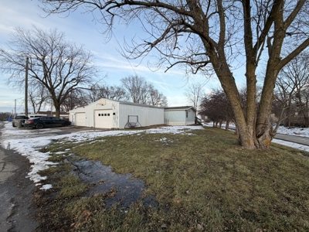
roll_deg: +0.8
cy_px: 116
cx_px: 154
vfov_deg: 85.7
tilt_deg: +0.7
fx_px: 125
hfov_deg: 102.1
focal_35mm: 14
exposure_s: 1/127
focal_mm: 2.22
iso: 40
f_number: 2.2
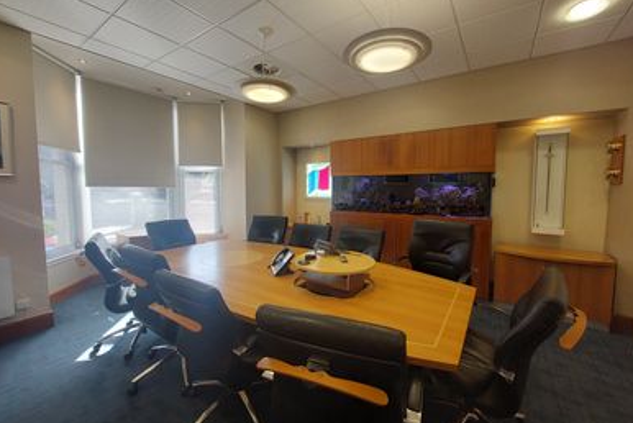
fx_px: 246
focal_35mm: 14
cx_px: 321
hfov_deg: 104.2
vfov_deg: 81.3
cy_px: 208
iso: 100
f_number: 2.2
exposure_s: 1/100
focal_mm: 1.74
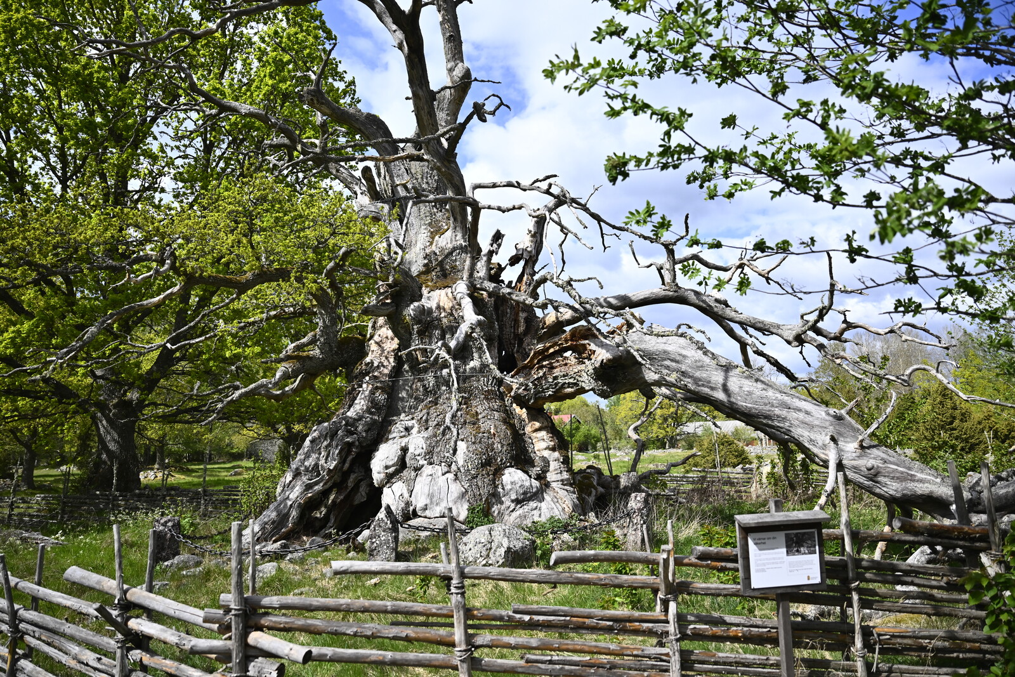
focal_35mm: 24
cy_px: 338
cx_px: 508
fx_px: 677
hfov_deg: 73.7
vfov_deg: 53.1
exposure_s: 1/10000
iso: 640
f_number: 2.8
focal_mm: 24
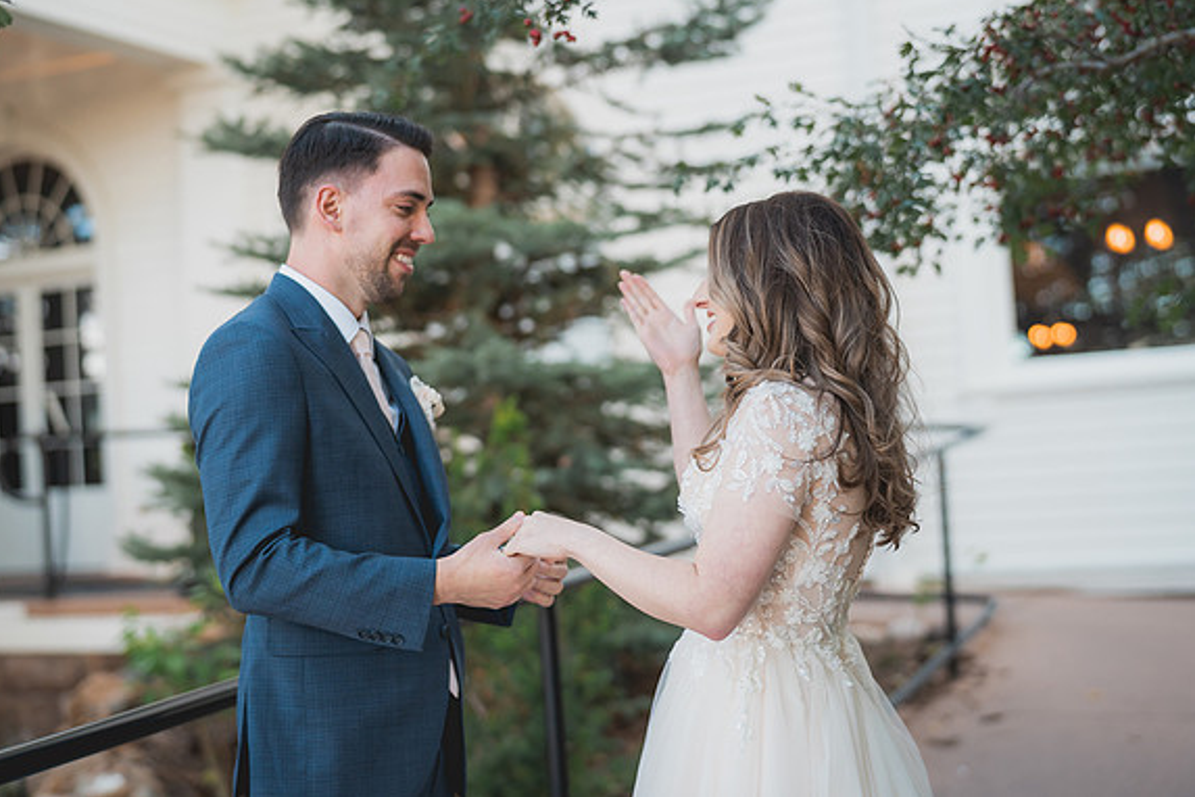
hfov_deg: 33.4
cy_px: 395
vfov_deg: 22.6
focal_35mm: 60
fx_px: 1992
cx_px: 594
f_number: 1.8
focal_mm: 50
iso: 400
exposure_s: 1/800
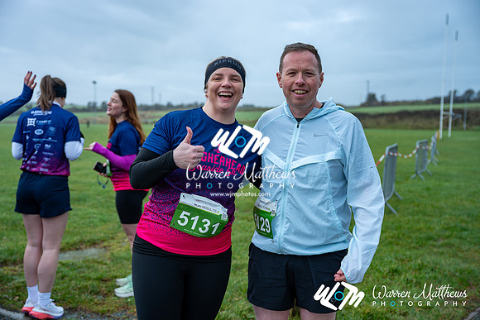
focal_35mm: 37
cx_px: 240
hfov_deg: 51.9
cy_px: 160
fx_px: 493
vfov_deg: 36.0
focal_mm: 37
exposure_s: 1/320
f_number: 2.8
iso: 100
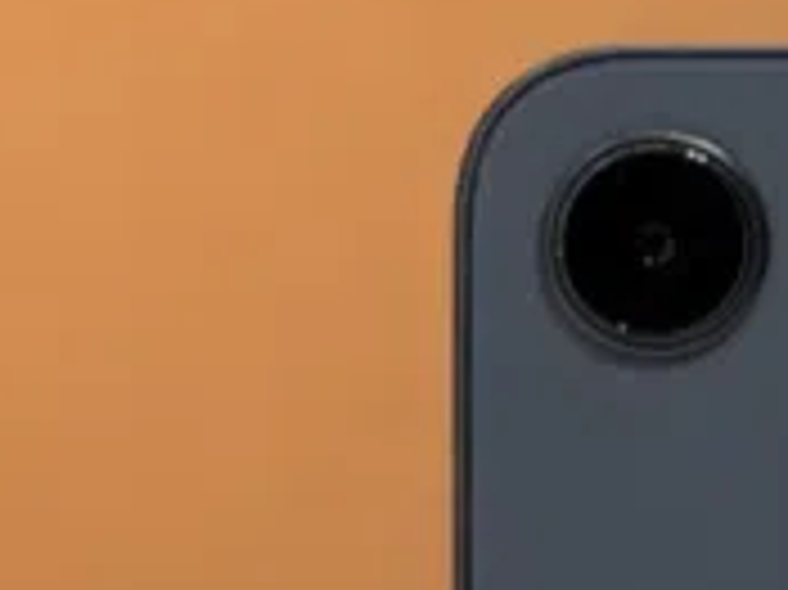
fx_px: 8531
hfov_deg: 5.3
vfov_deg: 4.0
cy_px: 628
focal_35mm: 375
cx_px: 923
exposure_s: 1/452
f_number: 1.78
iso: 64
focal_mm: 6.76
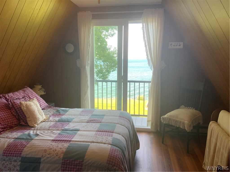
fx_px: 193
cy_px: 86
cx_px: 115
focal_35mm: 29
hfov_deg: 61.7
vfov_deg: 48.2
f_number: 1.8
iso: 40
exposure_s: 1/120
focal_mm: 3
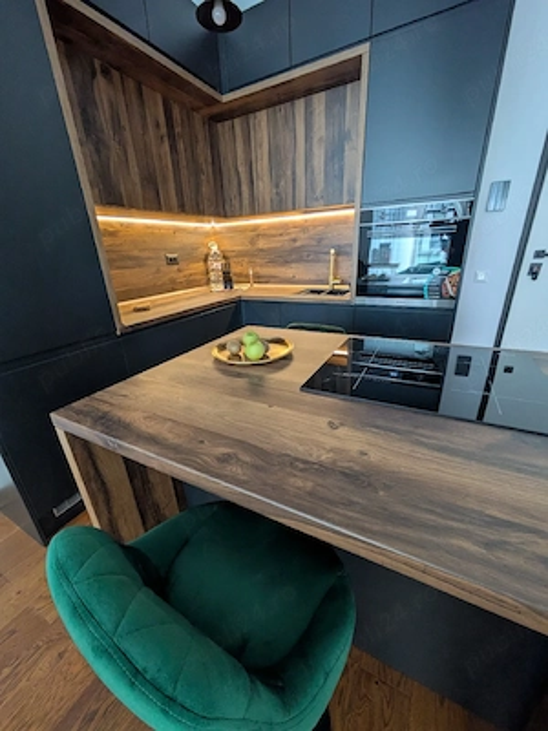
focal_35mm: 14
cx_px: 274
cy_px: 366
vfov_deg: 102.1
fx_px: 296
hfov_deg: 85.7
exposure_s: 1/25.1
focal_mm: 1.83
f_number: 2.2
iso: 172
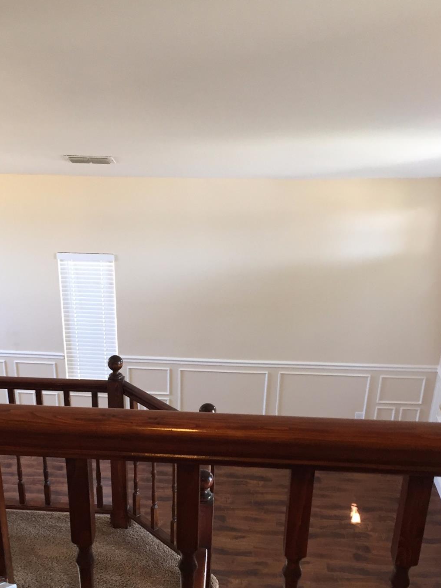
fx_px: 730
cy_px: 391
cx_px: 152
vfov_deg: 43.2
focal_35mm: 43
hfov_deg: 33.3
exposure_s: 1/30
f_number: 2.2
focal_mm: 4.15
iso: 80
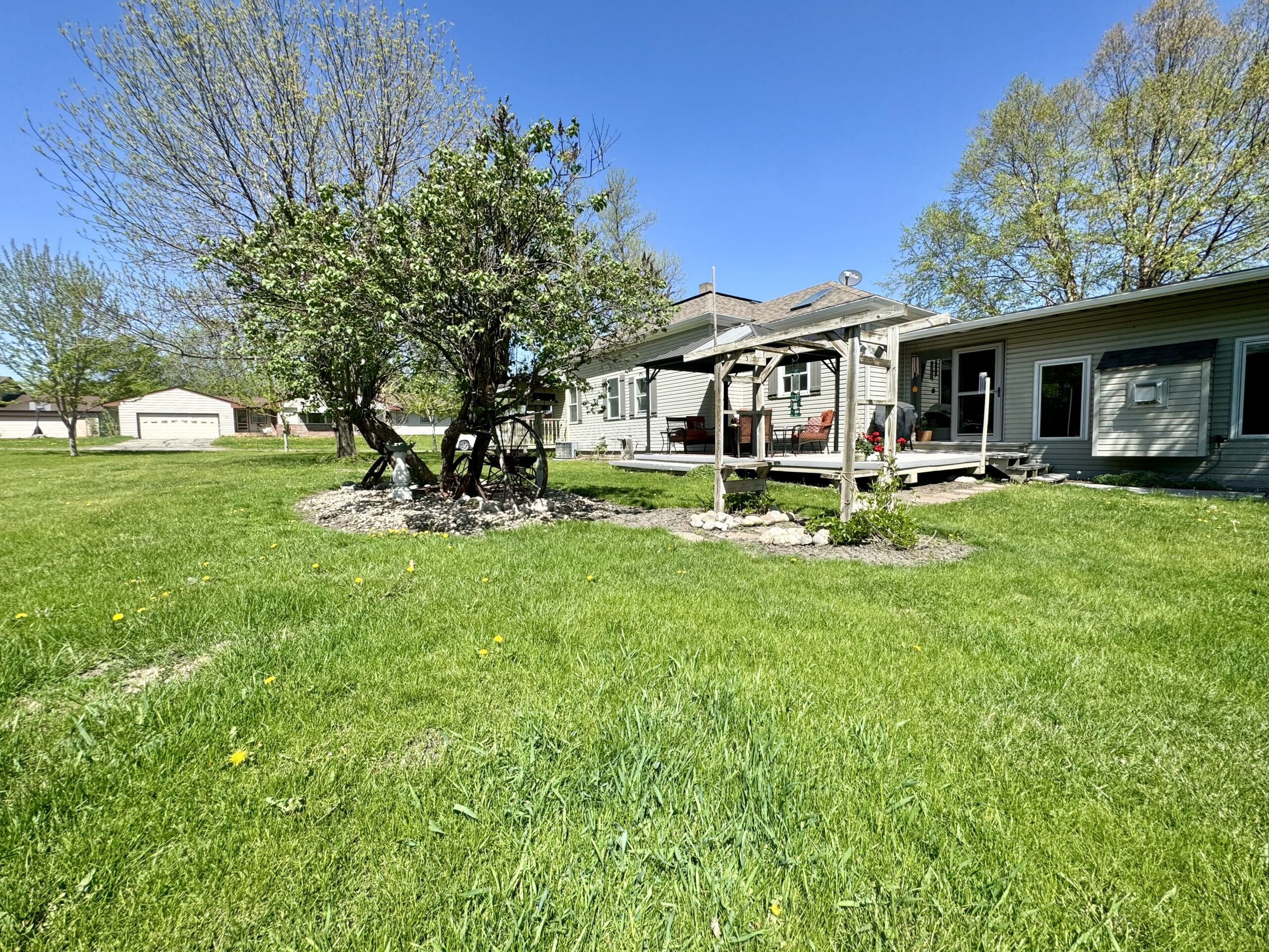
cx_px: 634
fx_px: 513
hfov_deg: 102.1
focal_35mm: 14
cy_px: 476
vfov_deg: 85.7
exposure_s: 1/1346
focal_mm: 2.22
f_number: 2.2
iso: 50
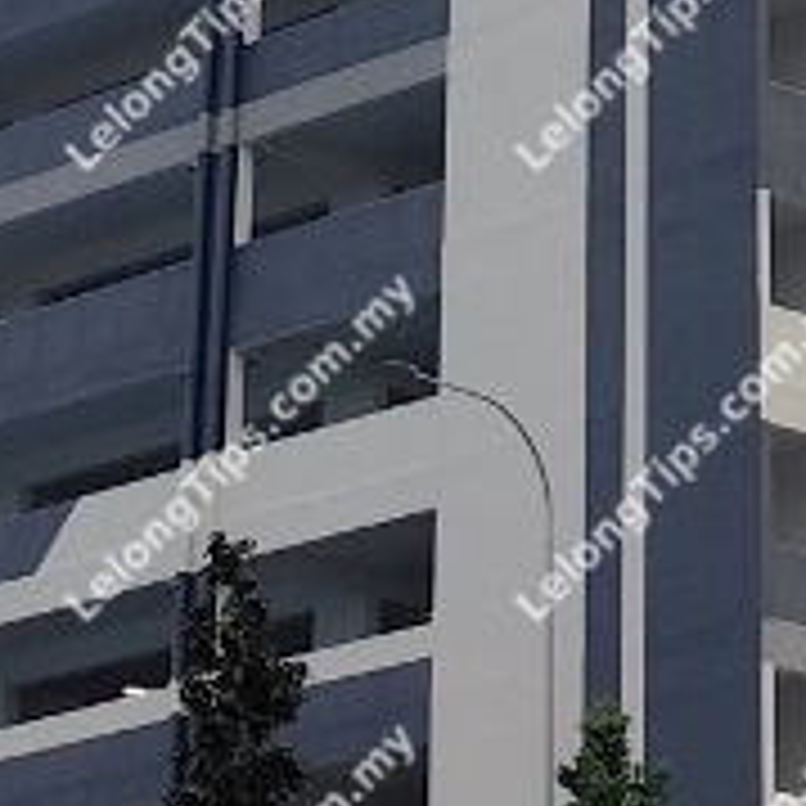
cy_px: -1328
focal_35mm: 168
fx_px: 4426
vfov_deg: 9.0
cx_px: 651
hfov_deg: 10.4
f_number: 1.65
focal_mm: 6.14
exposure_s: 1/202
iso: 50
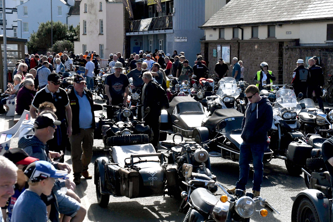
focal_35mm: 82
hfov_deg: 24.6
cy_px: 111
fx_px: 763
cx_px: 166
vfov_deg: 16.6
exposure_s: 1/8000
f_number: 6.3
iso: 2000
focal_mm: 55
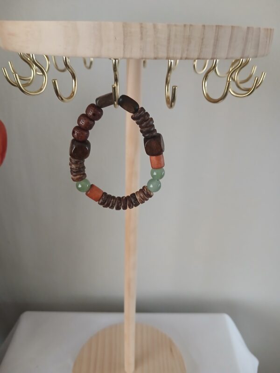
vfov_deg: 65.3
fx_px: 291
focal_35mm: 27
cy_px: 186
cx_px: 140
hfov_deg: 51.4
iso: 400
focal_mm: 3.98
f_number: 1.8
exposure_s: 1/25
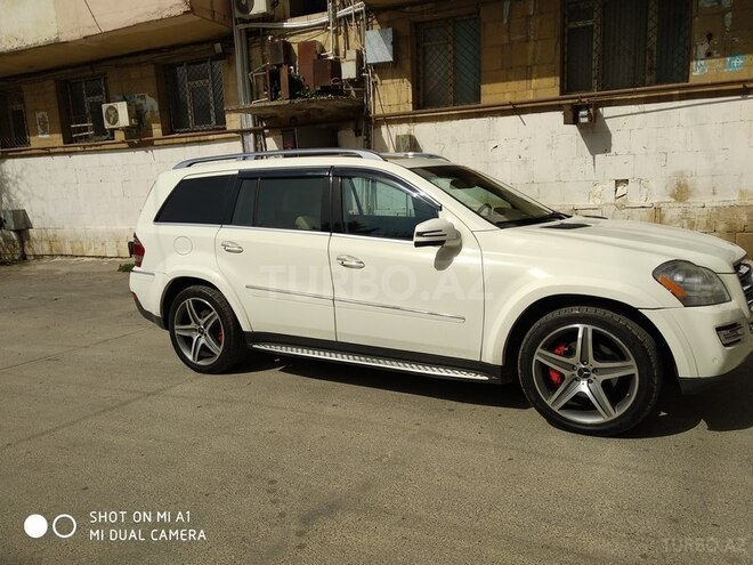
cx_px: 376
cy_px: 282
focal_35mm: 26
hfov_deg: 67.3
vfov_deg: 53.1
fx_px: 566
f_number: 2.2
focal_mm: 3.81
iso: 100
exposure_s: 1/2150
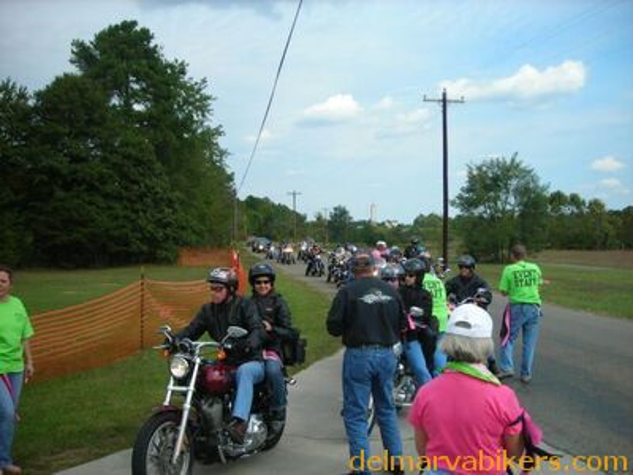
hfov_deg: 49.0
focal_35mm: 38
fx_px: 695
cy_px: 238
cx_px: 316
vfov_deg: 37.7
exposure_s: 1/142
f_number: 6.4
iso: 50
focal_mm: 6.3
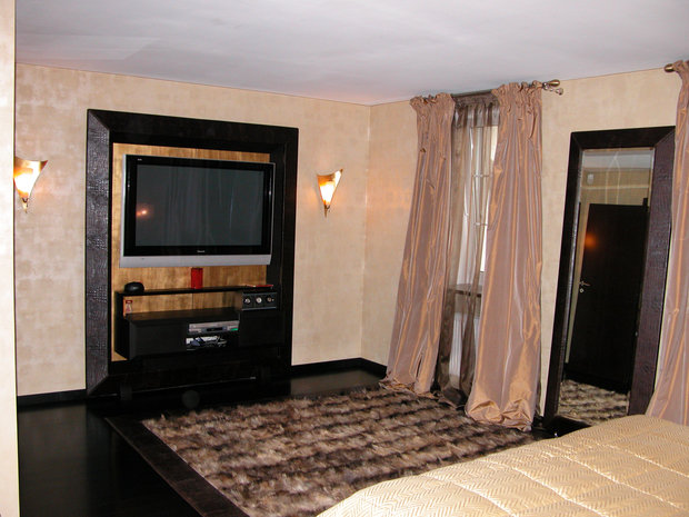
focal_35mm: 35
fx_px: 697
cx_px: 344
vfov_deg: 40.7
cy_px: 258
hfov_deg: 52.6
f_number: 2.8
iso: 200
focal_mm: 8.9
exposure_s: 1/60
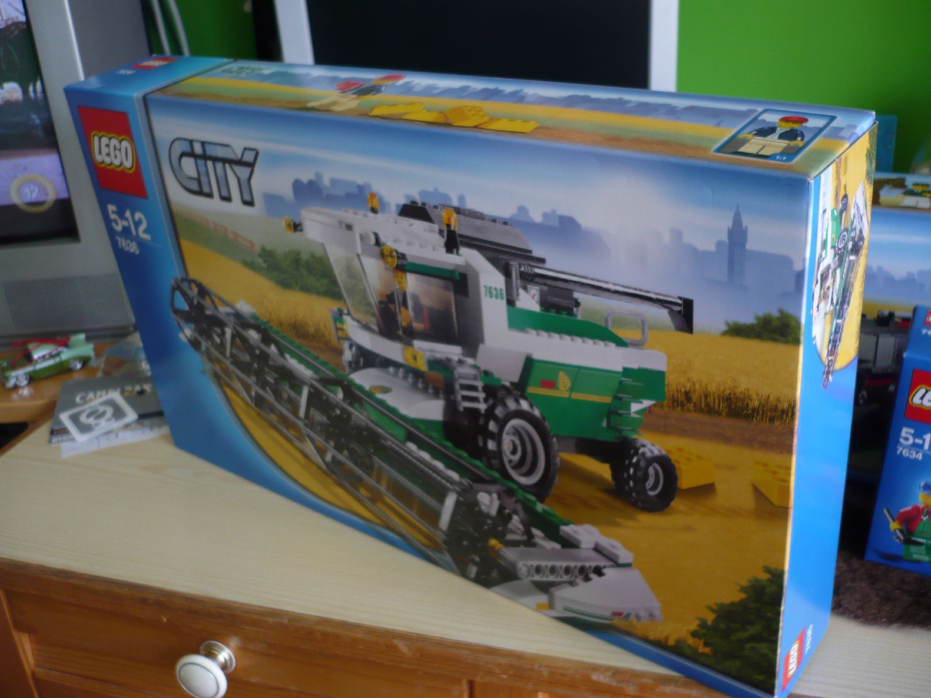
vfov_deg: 40.7
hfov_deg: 52.6
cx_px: 466
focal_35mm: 35
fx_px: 941
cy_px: 349
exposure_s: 1/50
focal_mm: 5.8
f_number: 2.8
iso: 100
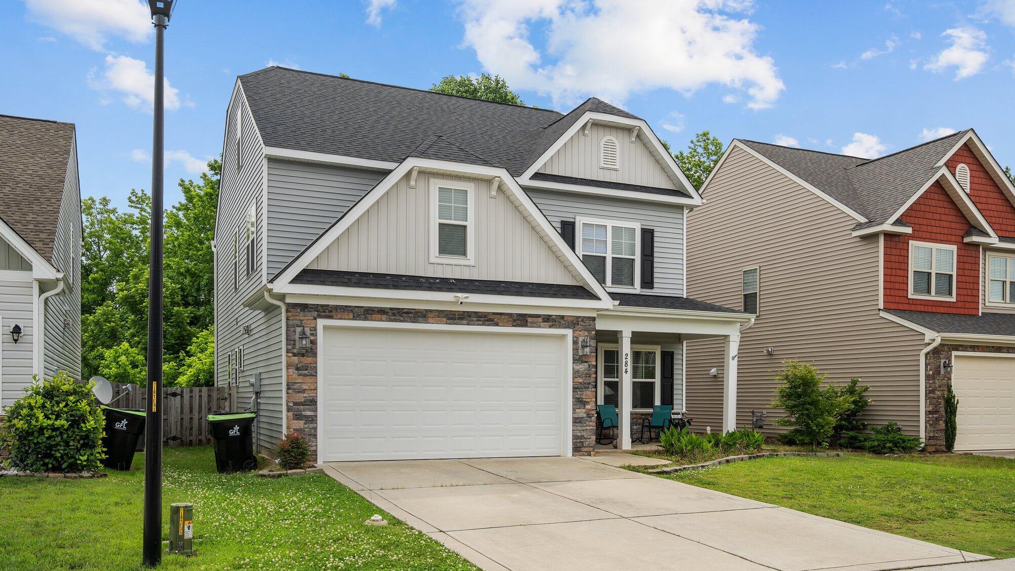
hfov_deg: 64.3
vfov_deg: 38.9
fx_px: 807
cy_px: 322
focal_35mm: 30
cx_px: 502
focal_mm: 28
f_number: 6.7
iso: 100
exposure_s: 1/90
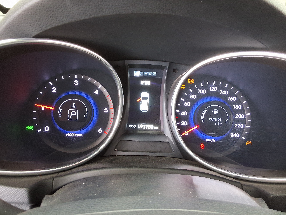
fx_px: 231
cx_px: 143
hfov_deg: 63.4
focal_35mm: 28
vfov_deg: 49.7
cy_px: 108
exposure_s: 1/24
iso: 250
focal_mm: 2.91
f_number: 1.9
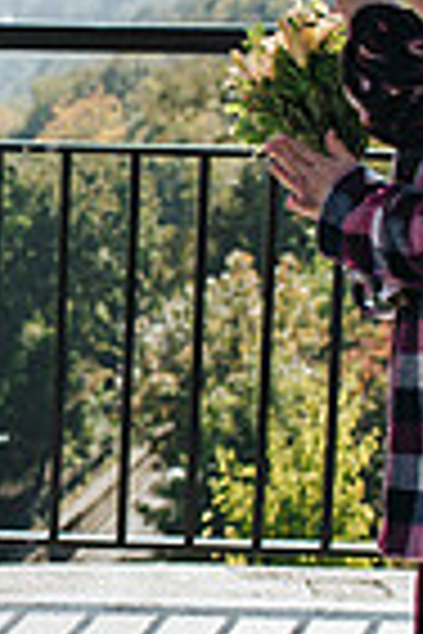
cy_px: 198
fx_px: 2538
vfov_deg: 14.2
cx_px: -364
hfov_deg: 9.1
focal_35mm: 144
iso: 100
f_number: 3.2
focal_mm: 35
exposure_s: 1/1000
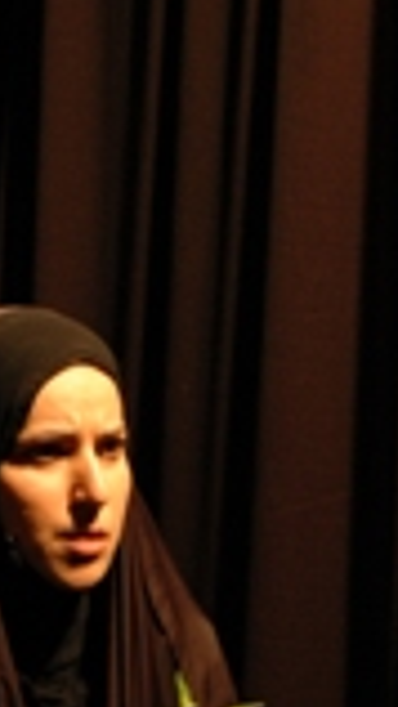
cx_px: -22
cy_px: 689
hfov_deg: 5.0
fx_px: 4582
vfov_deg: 8.8
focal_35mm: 244
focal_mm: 55
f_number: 5.6
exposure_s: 1/10
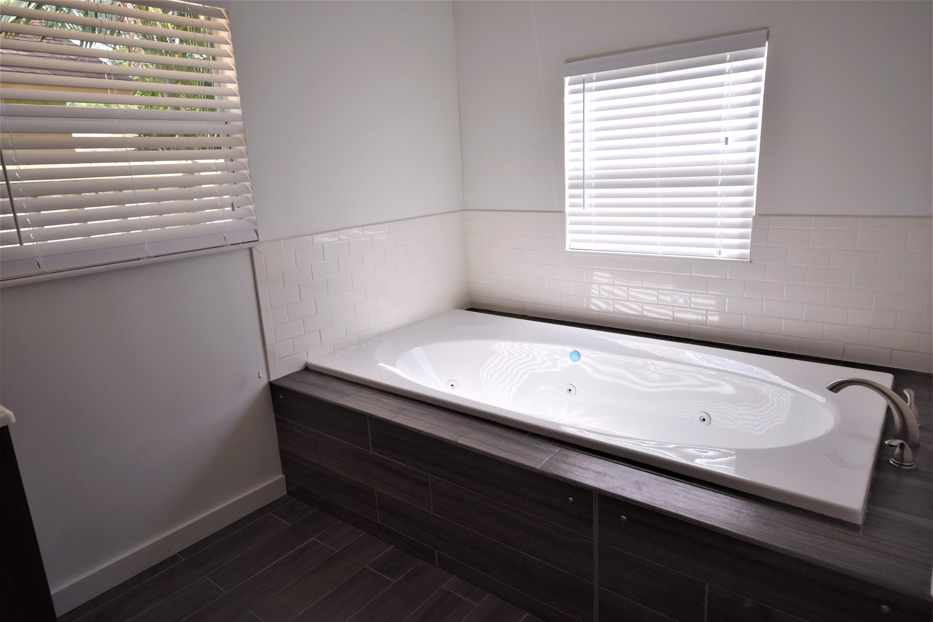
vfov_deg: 56.1
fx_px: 583
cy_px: 311
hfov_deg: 77.3
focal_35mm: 22
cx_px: 466
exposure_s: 1/250
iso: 400
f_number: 8
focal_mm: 15
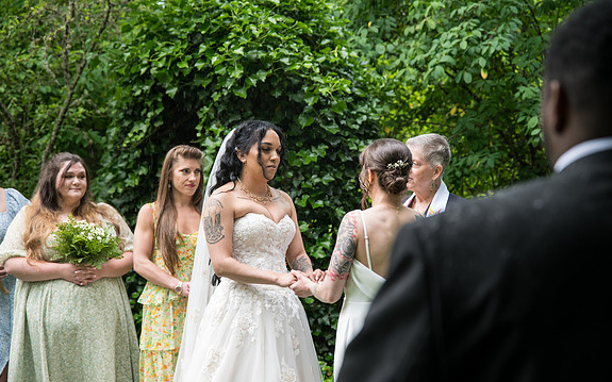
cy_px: 197
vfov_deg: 18.1
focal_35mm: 72
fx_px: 1201
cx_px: 305
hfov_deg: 28.6
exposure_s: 1/400
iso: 1000
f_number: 4
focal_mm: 70
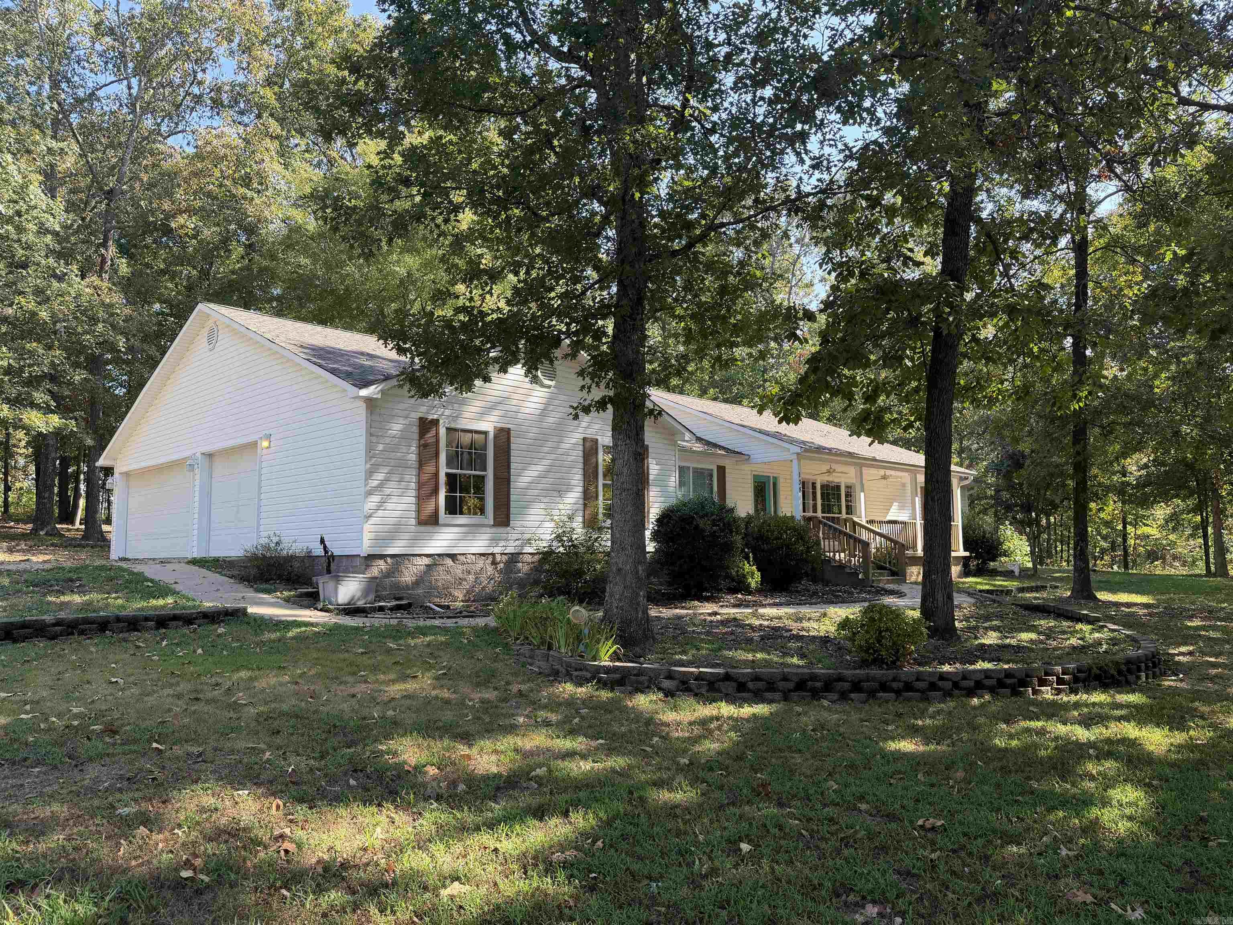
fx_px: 855
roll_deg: +1.0
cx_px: 616
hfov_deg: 71.6
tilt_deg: +5.5
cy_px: 462
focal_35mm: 24
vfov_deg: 56.8
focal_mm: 6.76
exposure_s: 1/632
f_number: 1.78
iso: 100
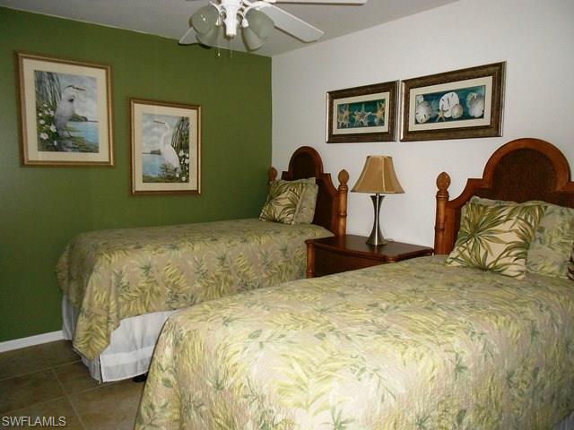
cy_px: 215
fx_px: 431
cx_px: 287
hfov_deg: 67.3
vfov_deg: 53.1
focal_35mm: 26
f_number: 3.2
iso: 400
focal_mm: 4.6
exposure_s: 1/25
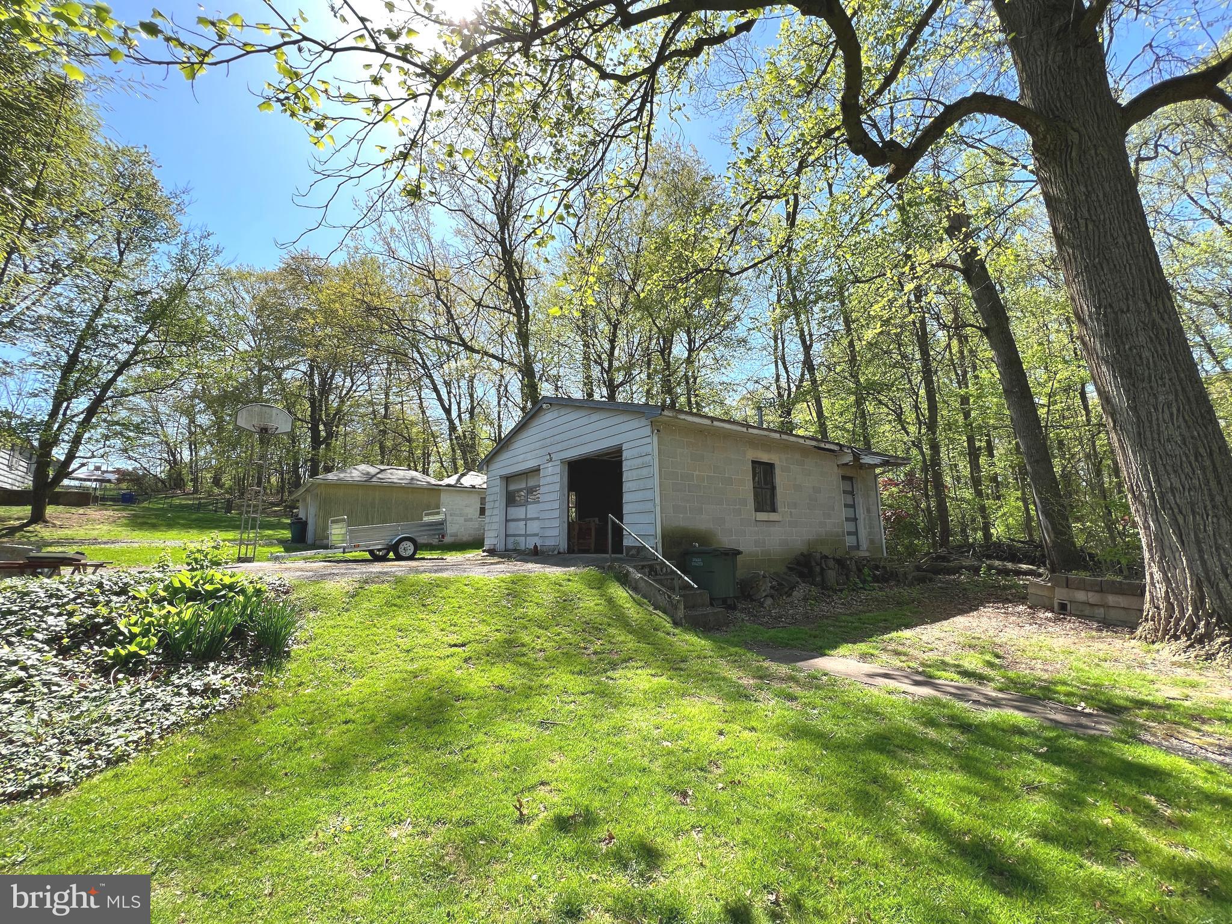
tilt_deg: +12.2
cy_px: 462
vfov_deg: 89.9
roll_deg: +1.0
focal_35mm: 13
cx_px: 616
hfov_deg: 106.2
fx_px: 463
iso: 32
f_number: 1.8
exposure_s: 1/459
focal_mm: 1.57
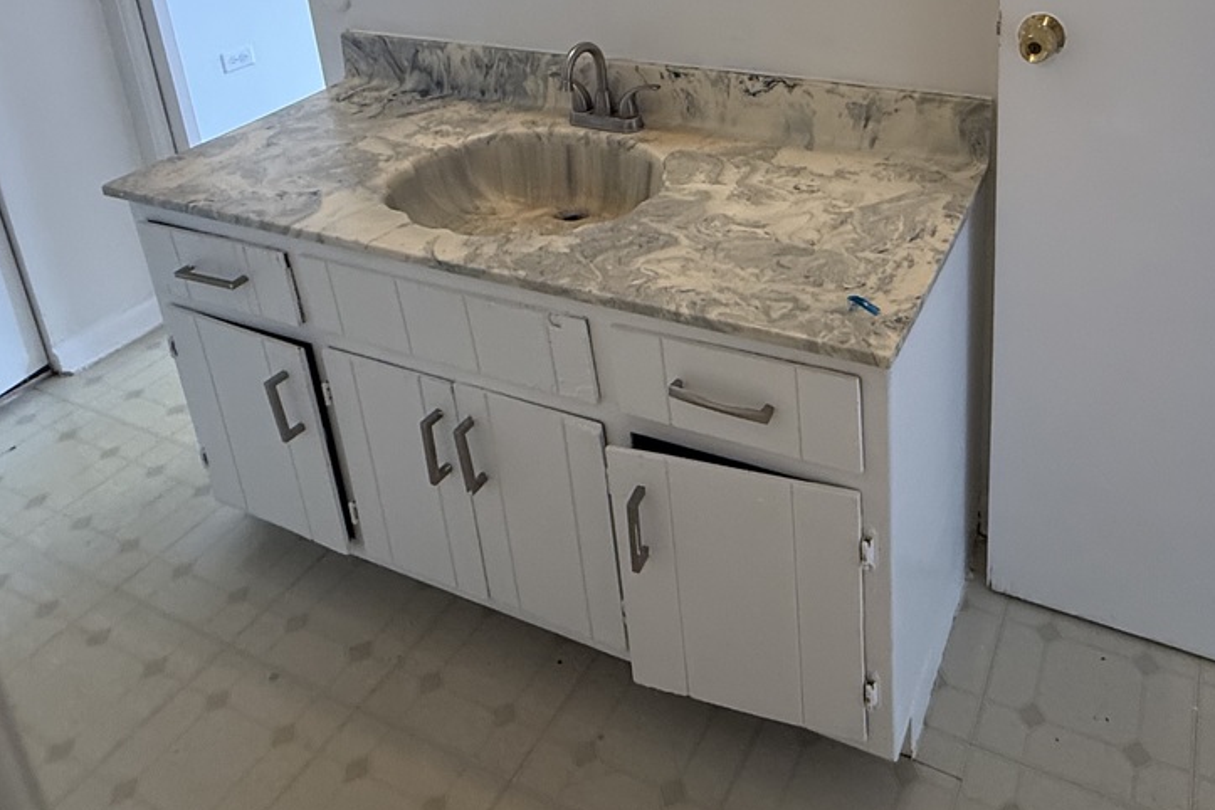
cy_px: 45
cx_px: 793
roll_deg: +2.2
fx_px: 979
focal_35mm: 29
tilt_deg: -17.5
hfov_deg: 62.3
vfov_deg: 40.7
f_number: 2.2
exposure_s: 1/120
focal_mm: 2.22
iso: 200
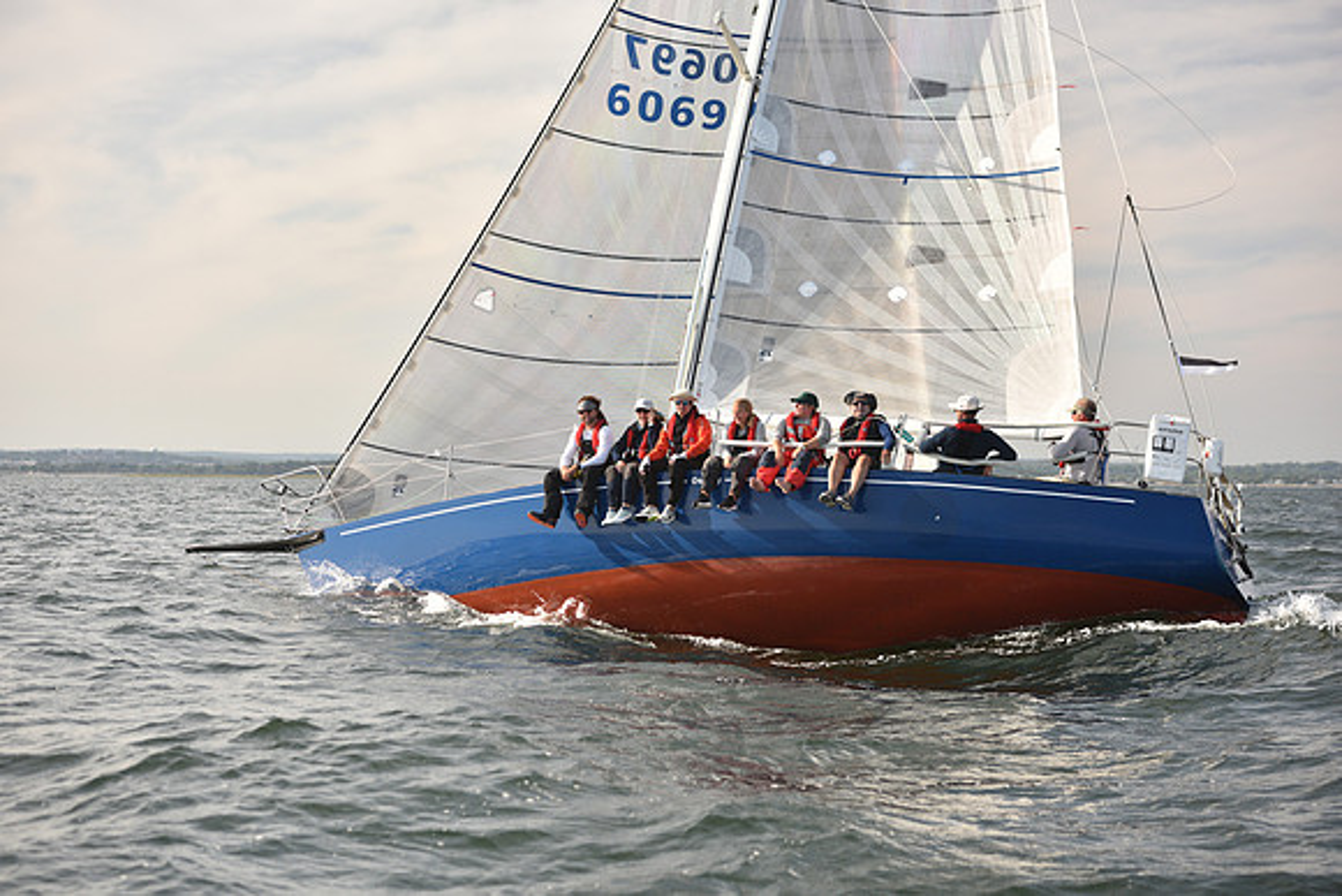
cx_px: 671
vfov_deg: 19.5
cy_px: 448
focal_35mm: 70
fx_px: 2610
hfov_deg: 28.8
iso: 250
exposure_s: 1/640
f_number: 3.5
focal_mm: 70
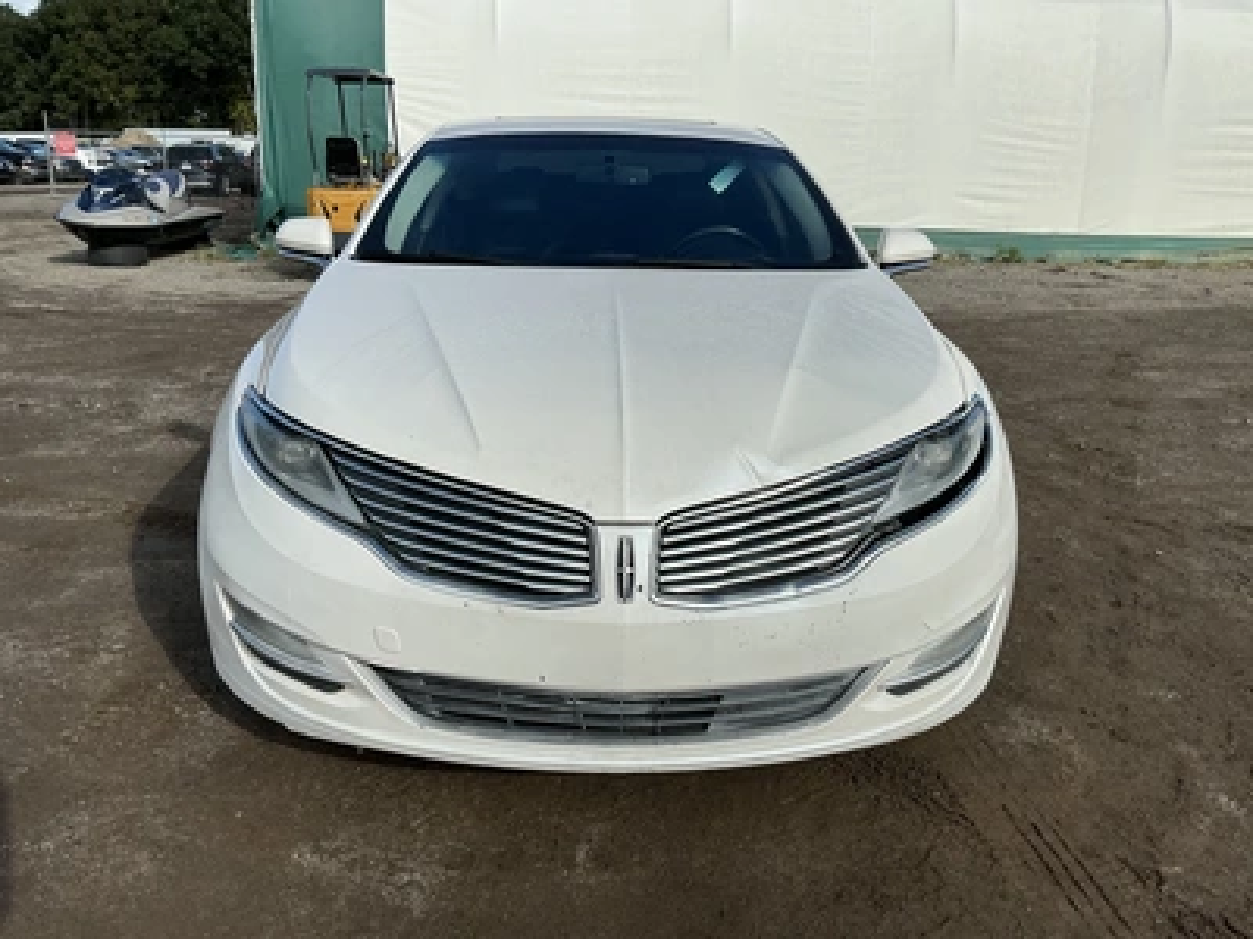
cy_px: 470
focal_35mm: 28
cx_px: 626
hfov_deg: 63.4
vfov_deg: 49.7
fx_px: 1014
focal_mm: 3
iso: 25
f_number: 1.8
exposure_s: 1/2538
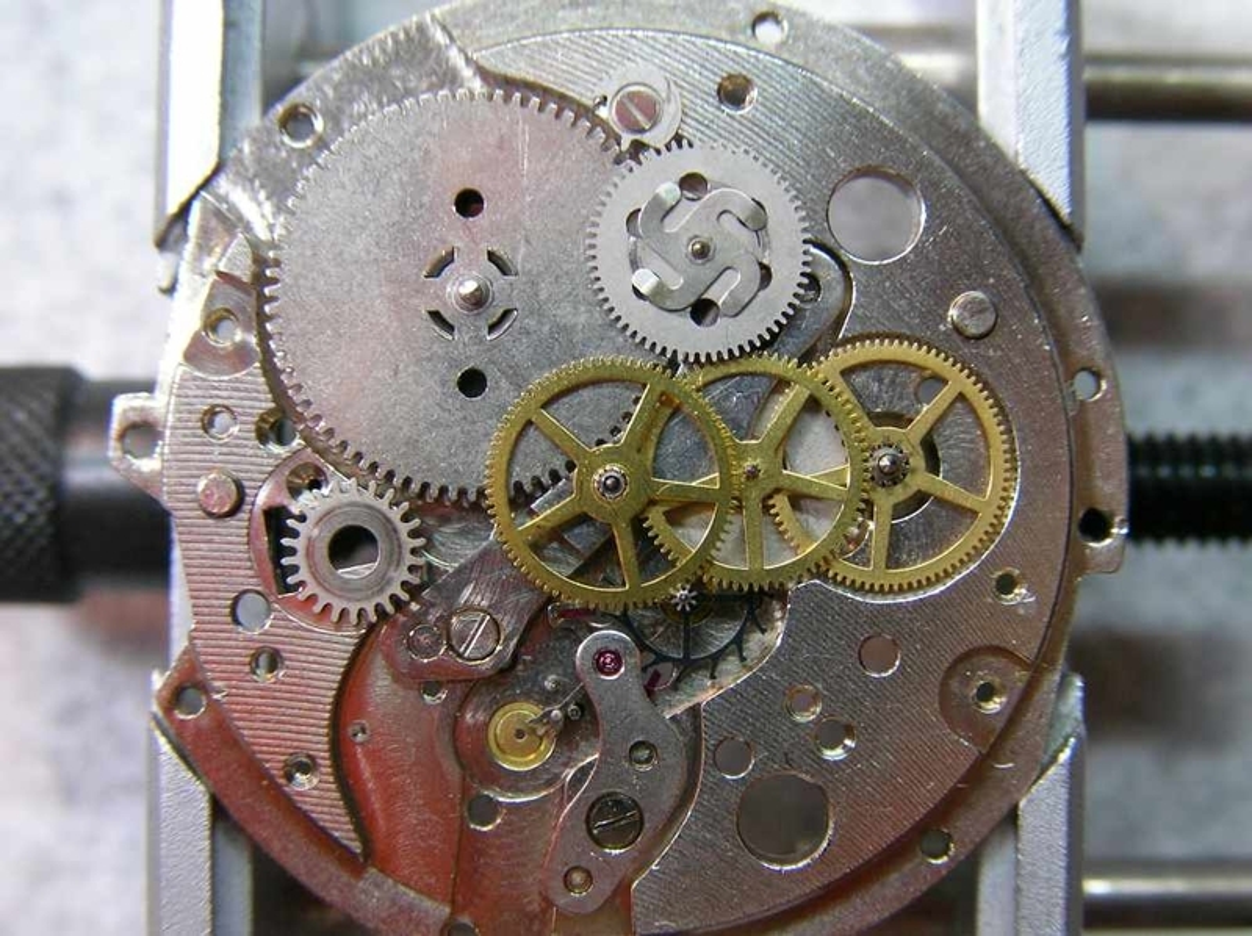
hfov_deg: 29.4
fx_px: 2384
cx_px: 626
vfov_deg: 22.2
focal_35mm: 66
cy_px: 468
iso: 100
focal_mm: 10.2
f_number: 3.7
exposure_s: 1/14.4
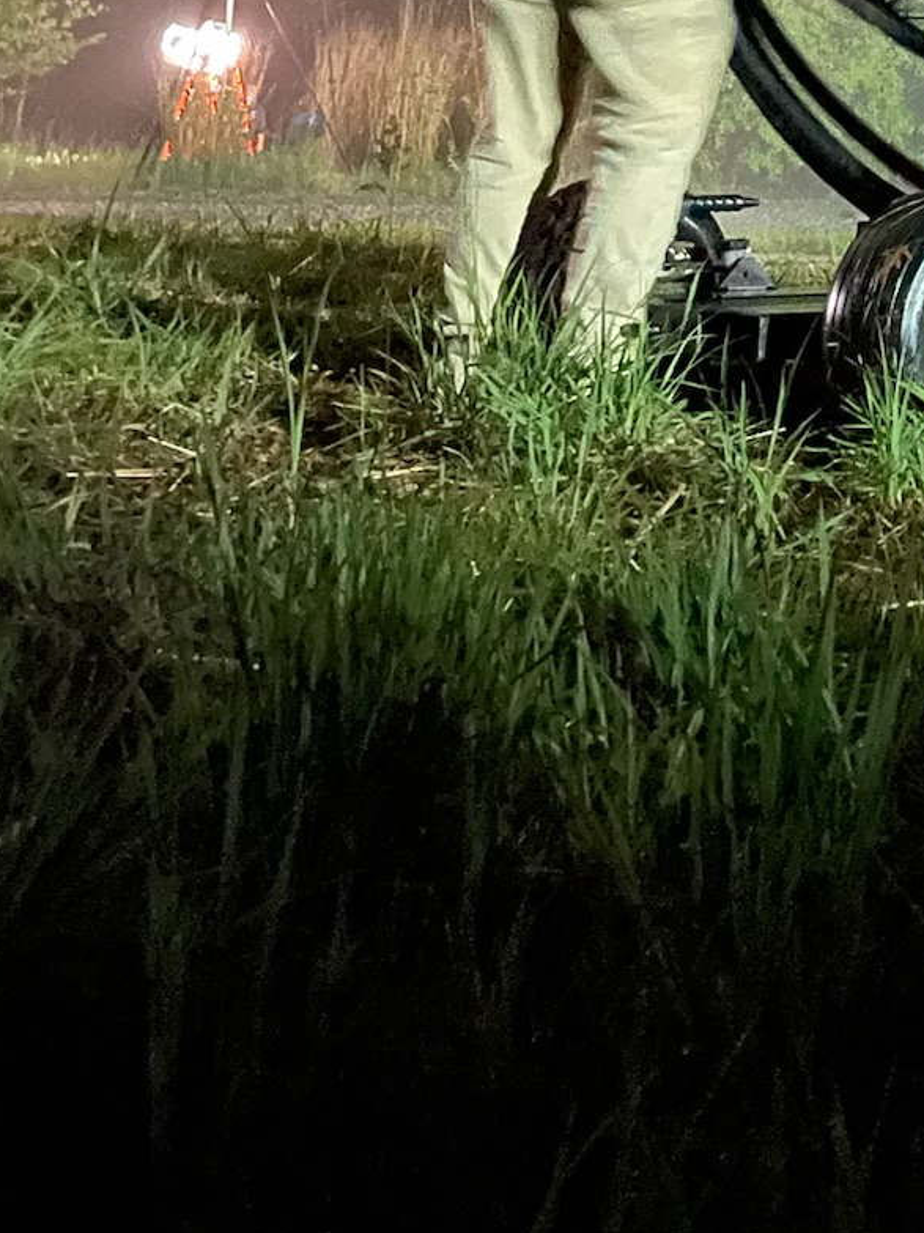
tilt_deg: +10.8
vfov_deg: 25.4
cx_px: 1174
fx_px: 2421
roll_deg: -2.6
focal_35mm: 68
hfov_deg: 20.0
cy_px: -285
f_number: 1.6
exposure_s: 1/7
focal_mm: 4.2
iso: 1600
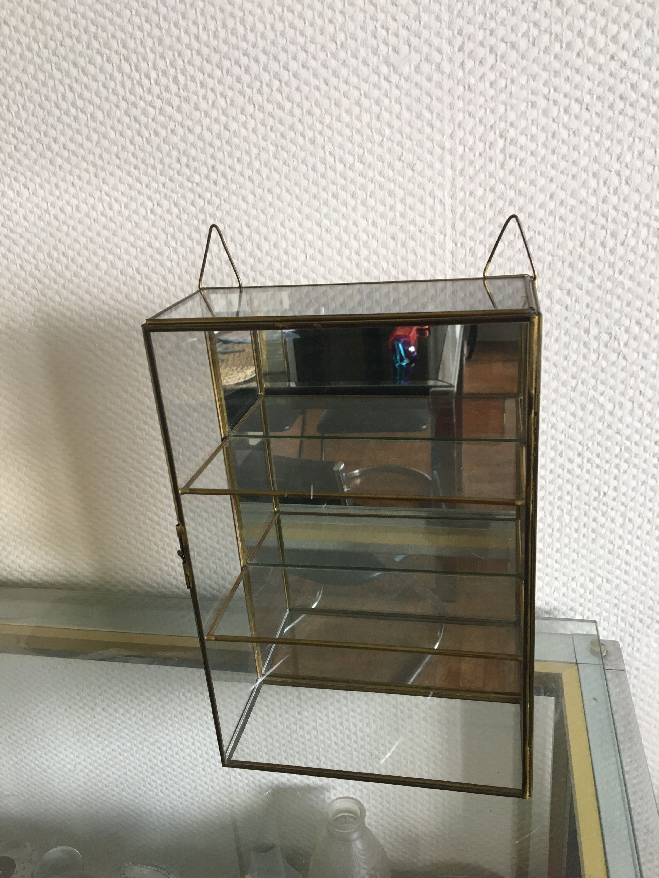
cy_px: 439
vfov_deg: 61.7
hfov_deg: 48.2
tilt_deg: -20.9
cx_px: 330
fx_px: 736
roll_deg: +5.4
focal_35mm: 29
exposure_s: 1/33
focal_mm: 4.15
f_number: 2.2
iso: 100
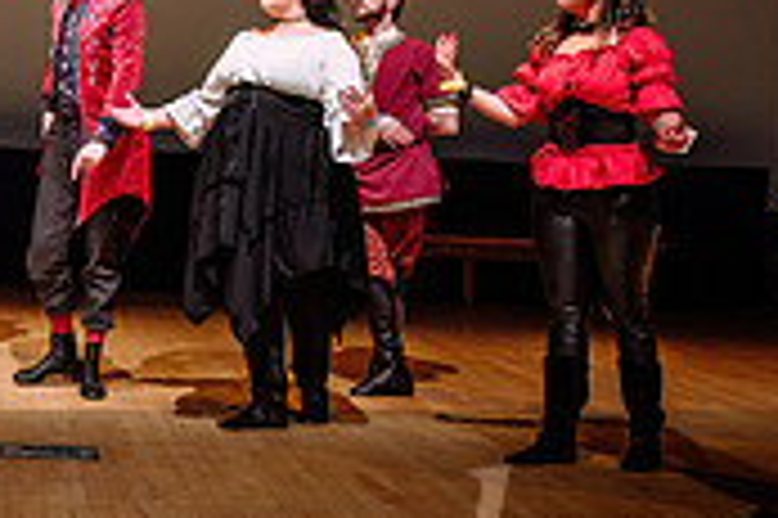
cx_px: -198
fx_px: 1814
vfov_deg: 15.8
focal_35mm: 84
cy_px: -56
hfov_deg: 22.1
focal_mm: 24
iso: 1600
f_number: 2.8
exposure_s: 1/200
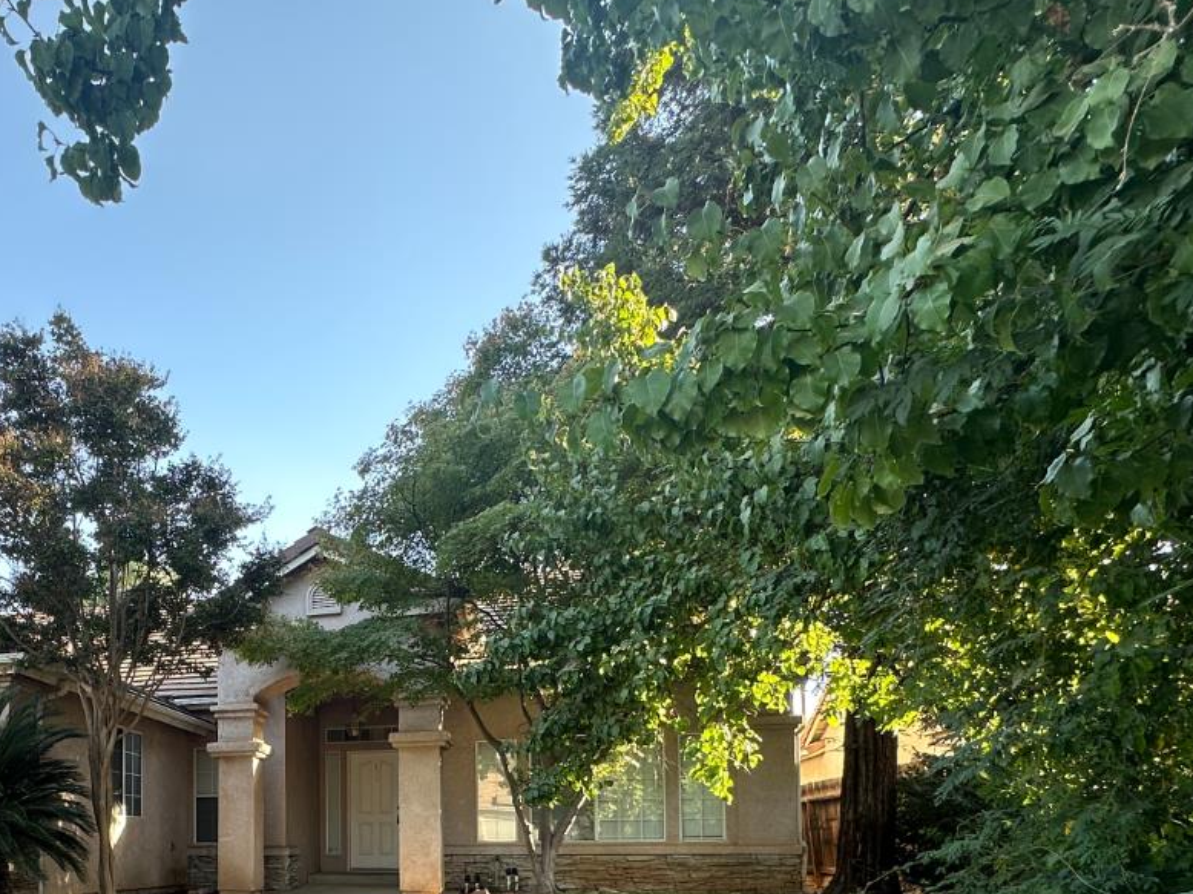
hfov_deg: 60.6
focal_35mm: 27
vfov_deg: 46.1
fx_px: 930
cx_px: 258
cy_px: 813
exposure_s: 1/107
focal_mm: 2.22
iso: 40
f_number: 2.2
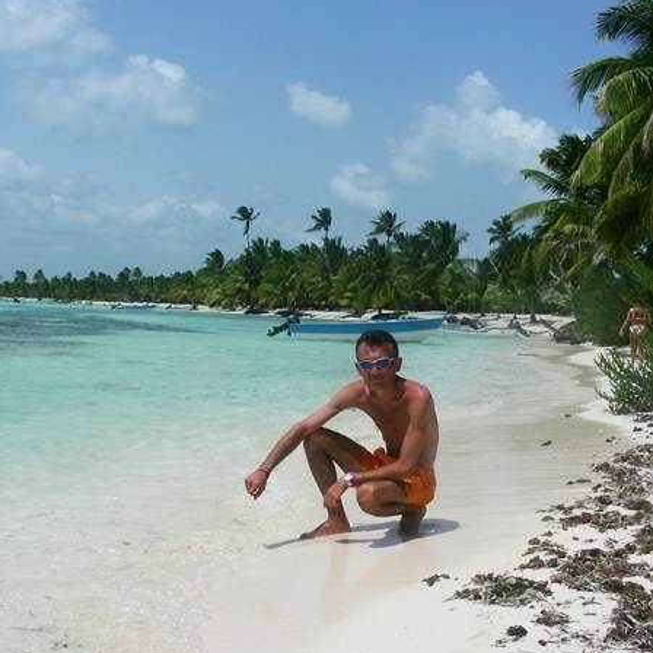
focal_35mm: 45
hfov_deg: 37.6
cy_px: 386
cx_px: 326
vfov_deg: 37.4
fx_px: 960
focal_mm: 6.3
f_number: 6.8
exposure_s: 1/595
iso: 50
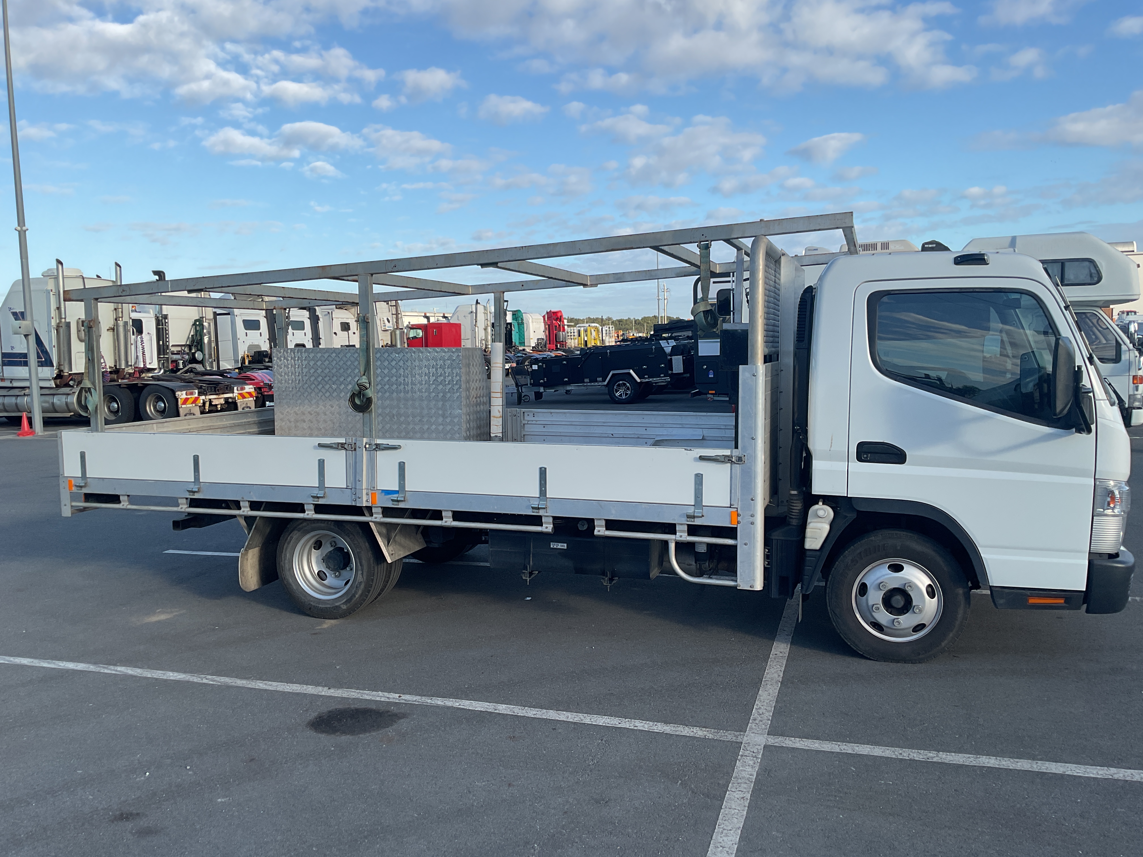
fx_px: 958
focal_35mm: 29
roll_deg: +1.3
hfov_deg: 61.7
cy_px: 428
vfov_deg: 48.2
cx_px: 572
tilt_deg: -5.6
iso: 16
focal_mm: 3
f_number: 1.8
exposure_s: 1/1250
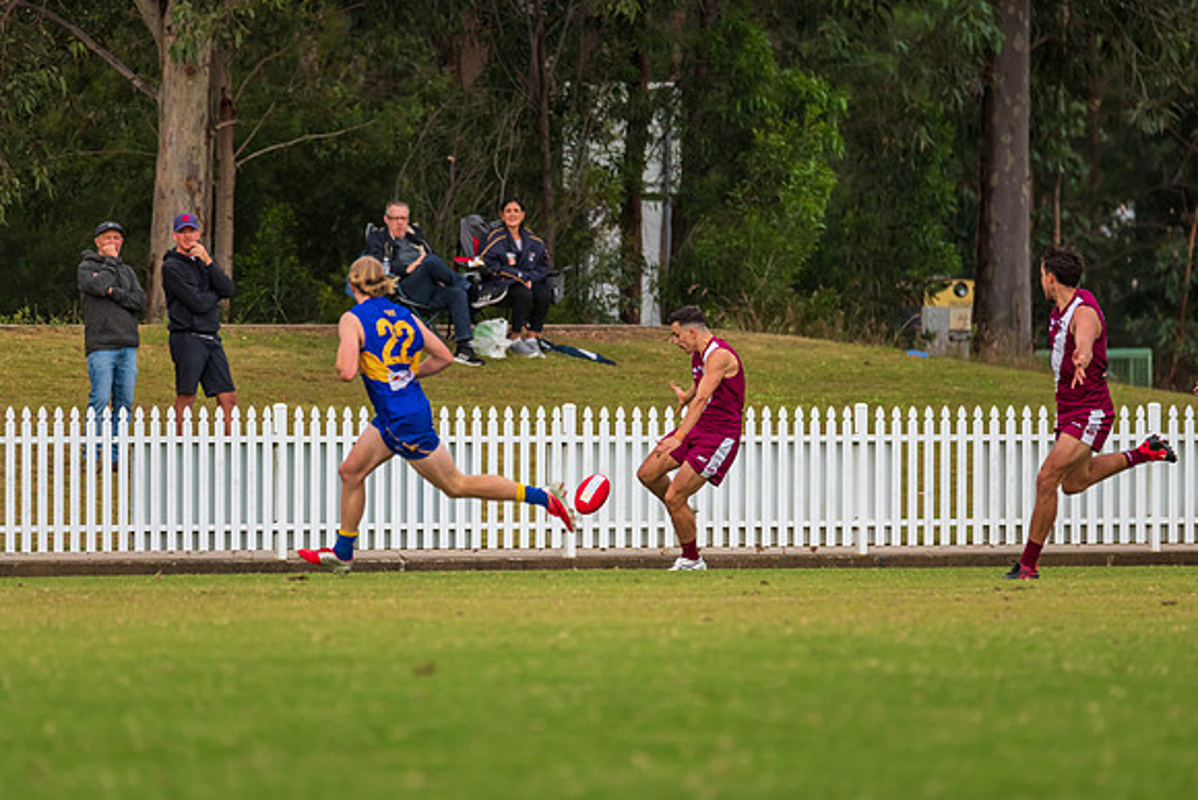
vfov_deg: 3.0
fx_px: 15450
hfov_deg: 4.4
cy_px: 400
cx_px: 599
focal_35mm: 464
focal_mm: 460
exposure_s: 1/1250
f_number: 8
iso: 1000
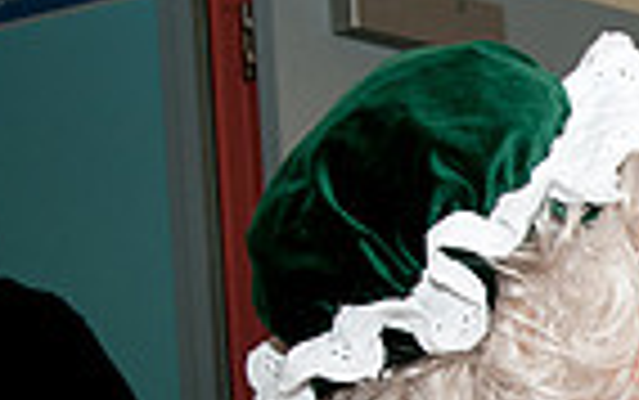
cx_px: 1094
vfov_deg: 7.9
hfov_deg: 12.0
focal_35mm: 162
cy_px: 703
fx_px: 2823
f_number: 6.3
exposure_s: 1/160
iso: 320
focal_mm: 26
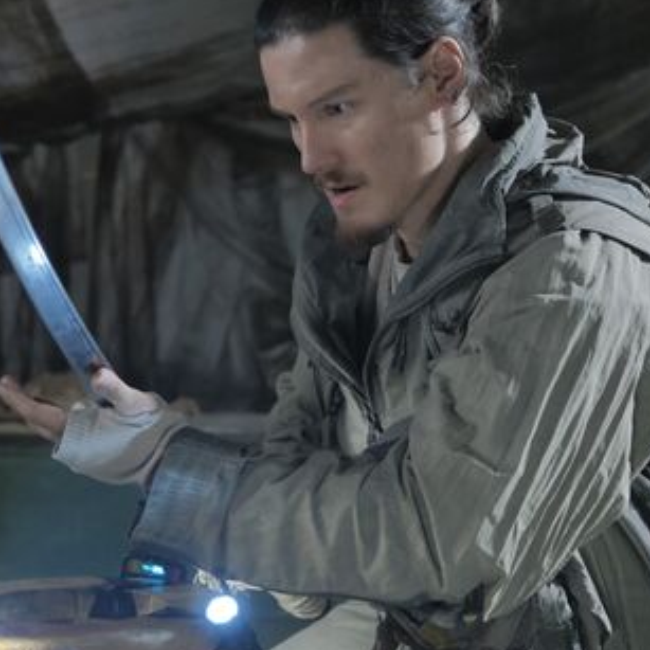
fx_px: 1763
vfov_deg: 20.9
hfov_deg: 20.6
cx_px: 110
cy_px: 341
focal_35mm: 83
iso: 5000
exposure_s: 1/100
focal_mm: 33.2
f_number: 2.8
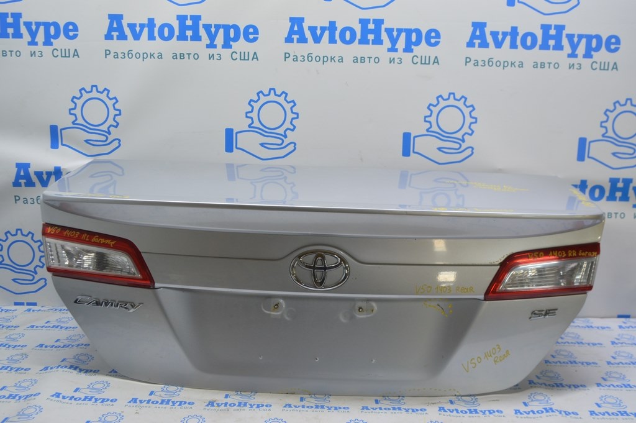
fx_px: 609
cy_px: 212
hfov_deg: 55.1
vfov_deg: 38.3
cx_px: 318
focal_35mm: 34
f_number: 5.6
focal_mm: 23
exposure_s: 1/20
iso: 400
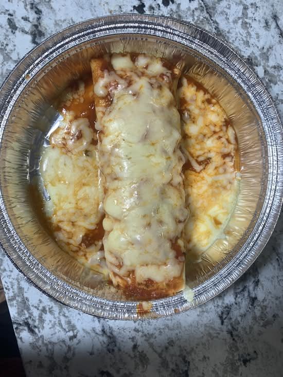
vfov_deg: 67.3
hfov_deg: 53.1
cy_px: 188
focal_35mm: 26
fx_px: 283
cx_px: 142
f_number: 1.8
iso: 32
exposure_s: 1/120
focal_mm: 4.25
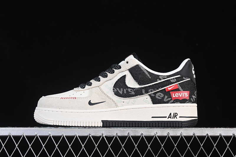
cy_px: 78
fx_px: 492
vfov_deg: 18.2
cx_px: 118
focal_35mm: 75
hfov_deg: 27.0
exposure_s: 1/80
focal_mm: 50
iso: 160
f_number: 7.1
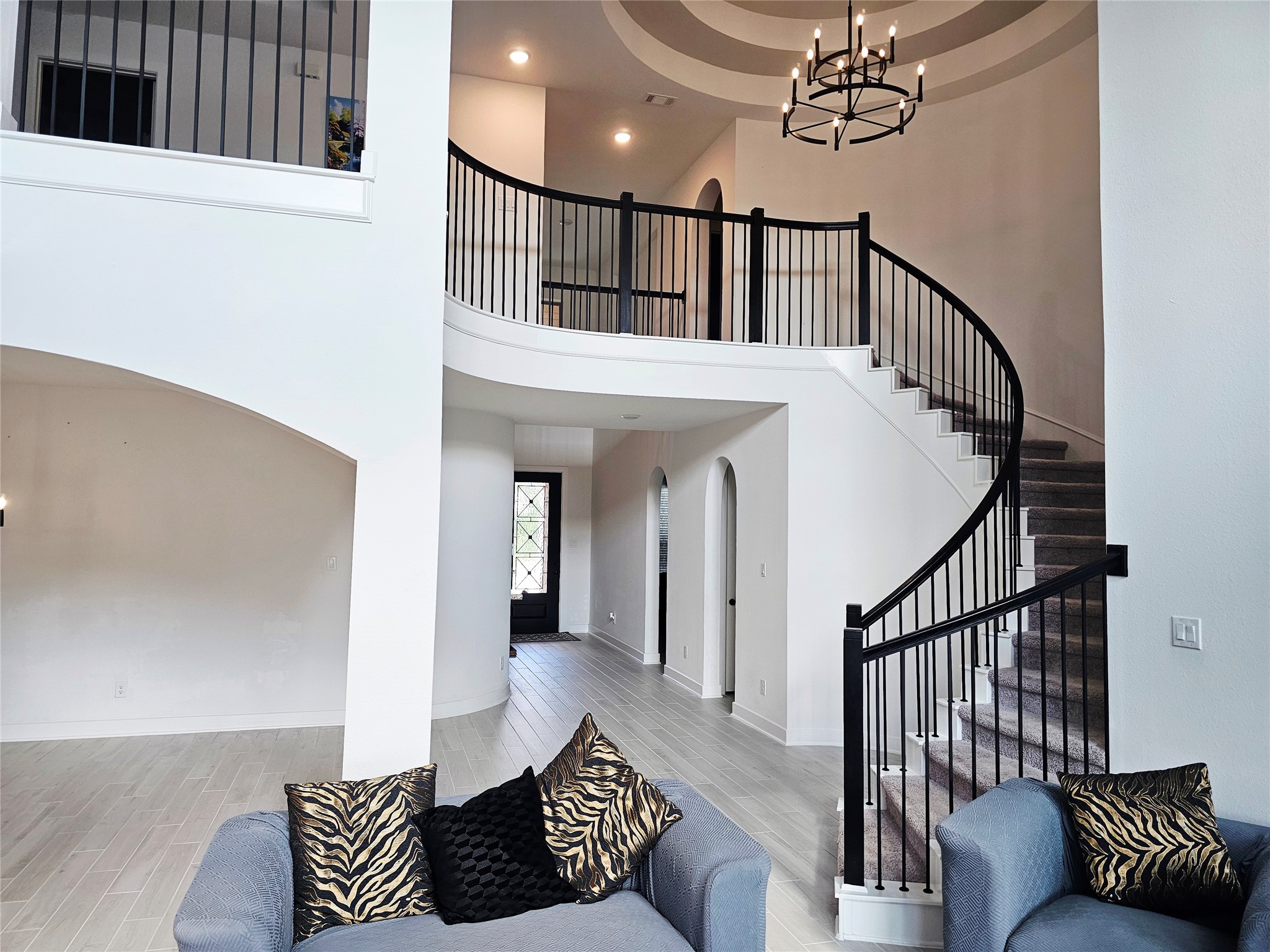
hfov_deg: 73.9
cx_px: 635
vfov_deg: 58.9
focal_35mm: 23
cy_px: 476
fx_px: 844
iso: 100
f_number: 1.7
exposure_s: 1/120
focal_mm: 6.3
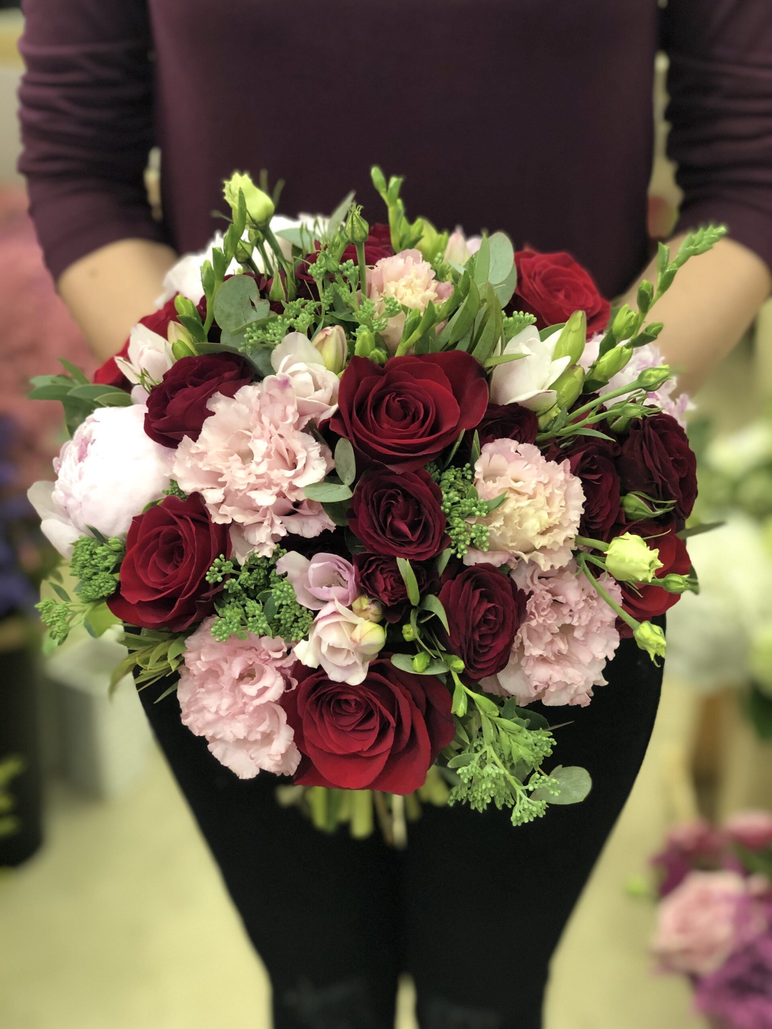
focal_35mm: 52
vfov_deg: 36.8
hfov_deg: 28.0
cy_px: 514
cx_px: 386
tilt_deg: -26.7
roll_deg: +0.2
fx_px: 1546
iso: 125
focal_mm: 6
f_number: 2.4
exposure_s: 1/30
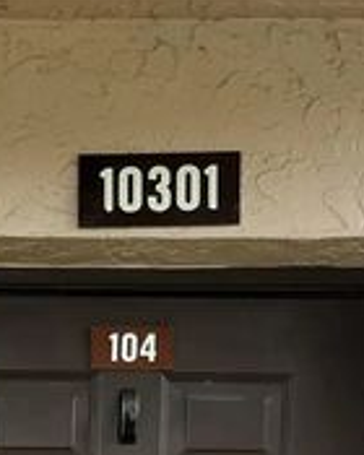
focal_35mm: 93
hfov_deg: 14.9
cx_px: -242
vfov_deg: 18.9
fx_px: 1252
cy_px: 608
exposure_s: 1/122
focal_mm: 5.1
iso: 32
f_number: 1.6
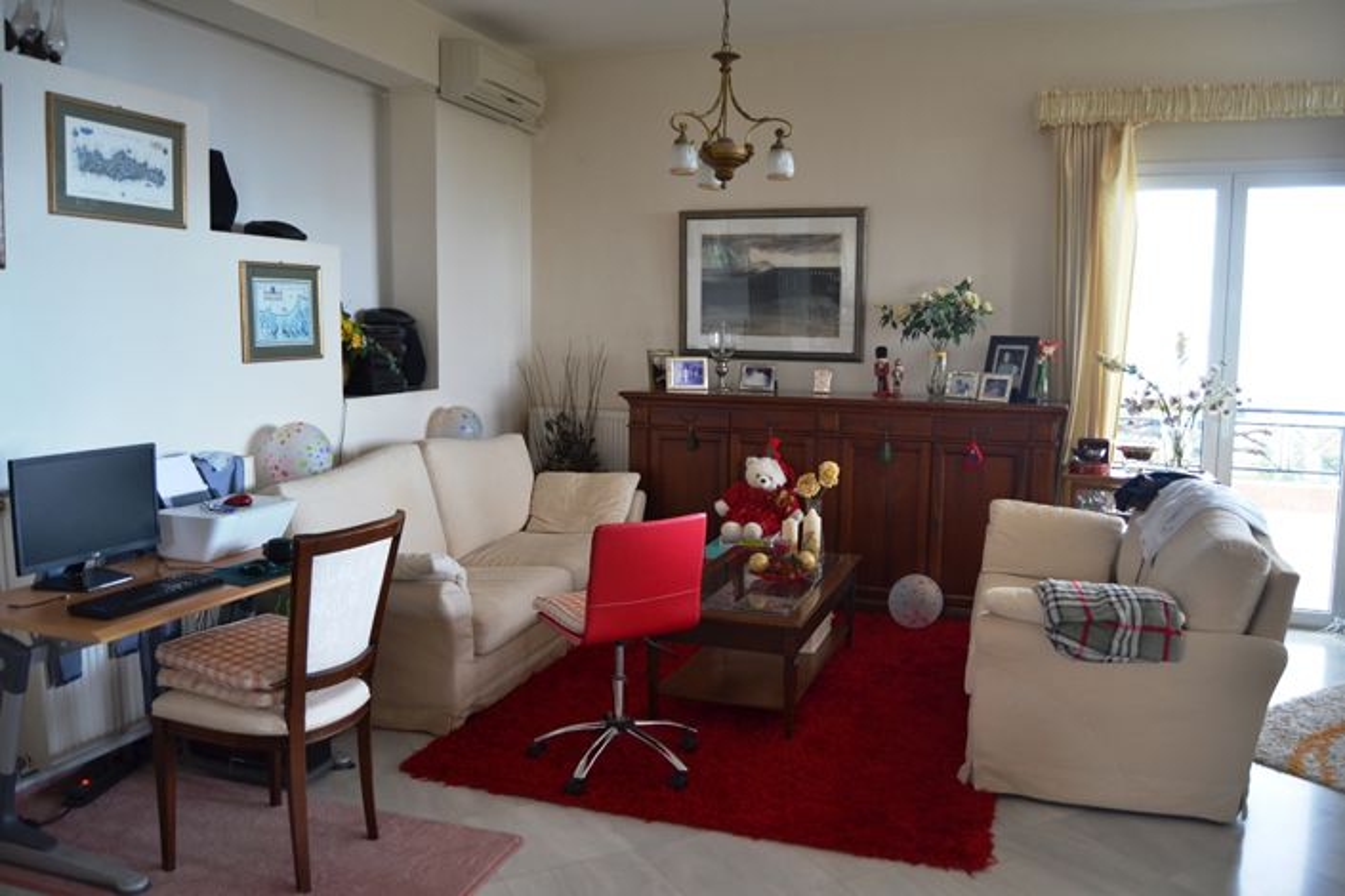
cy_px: 448
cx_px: 672
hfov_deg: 67.4
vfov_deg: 47.9
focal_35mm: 27
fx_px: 1009
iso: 400
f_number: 3.5
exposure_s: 1/60
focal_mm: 18
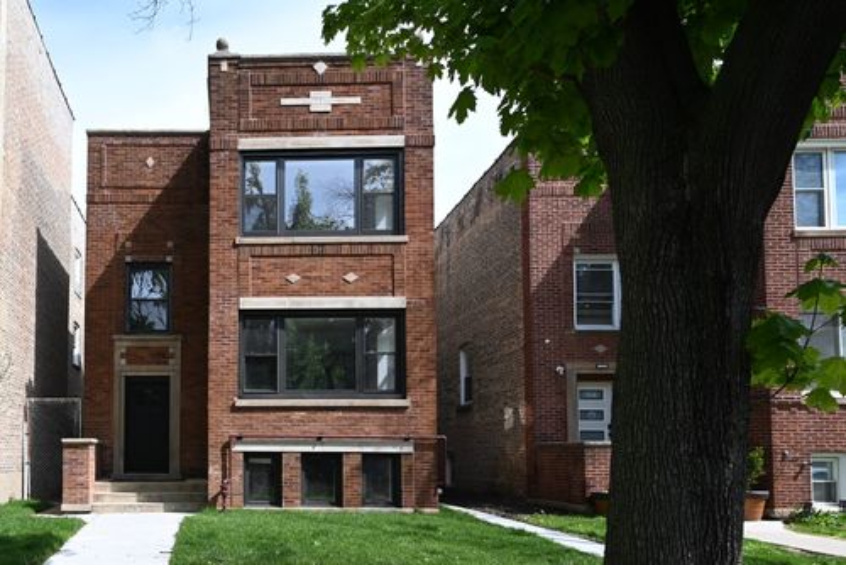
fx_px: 376
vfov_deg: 73.8
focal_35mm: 16
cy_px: 282
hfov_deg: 96.7
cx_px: 423
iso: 100
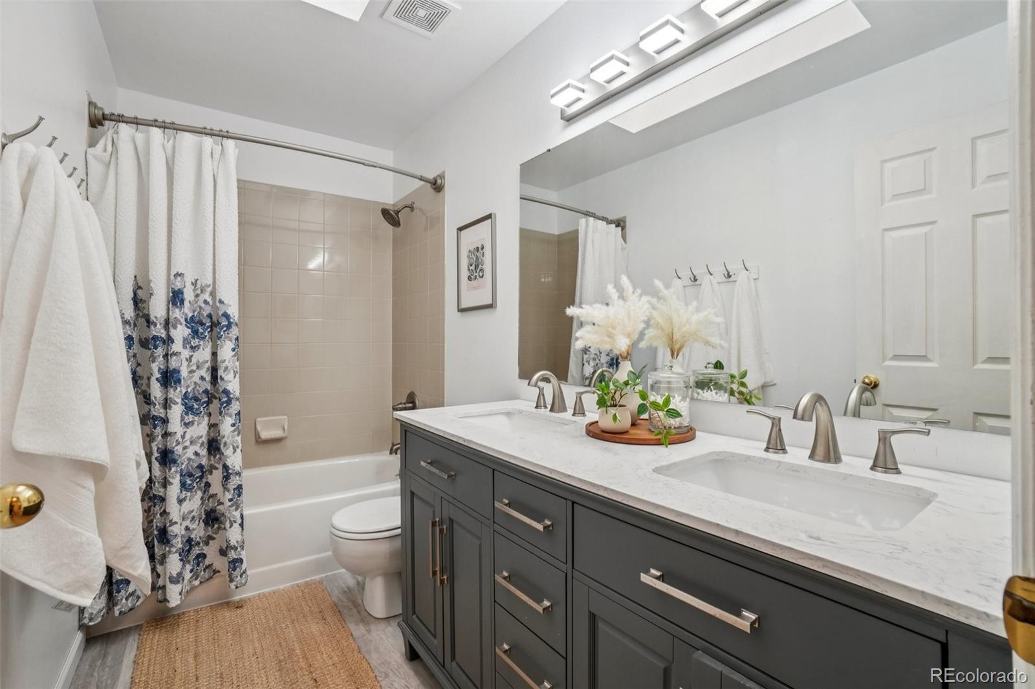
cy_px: 344
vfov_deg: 77.3
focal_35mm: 15
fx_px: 431
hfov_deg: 100.4
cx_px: 518
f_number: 8
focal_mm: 10
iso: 400
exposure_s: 1/50
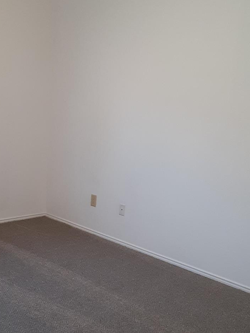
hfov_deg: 32.8
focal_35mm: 44
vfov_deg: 42.4
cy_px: 219
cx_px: 136
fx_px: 424
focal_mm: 2.91
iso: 160
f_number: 1.9
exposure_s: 1/60
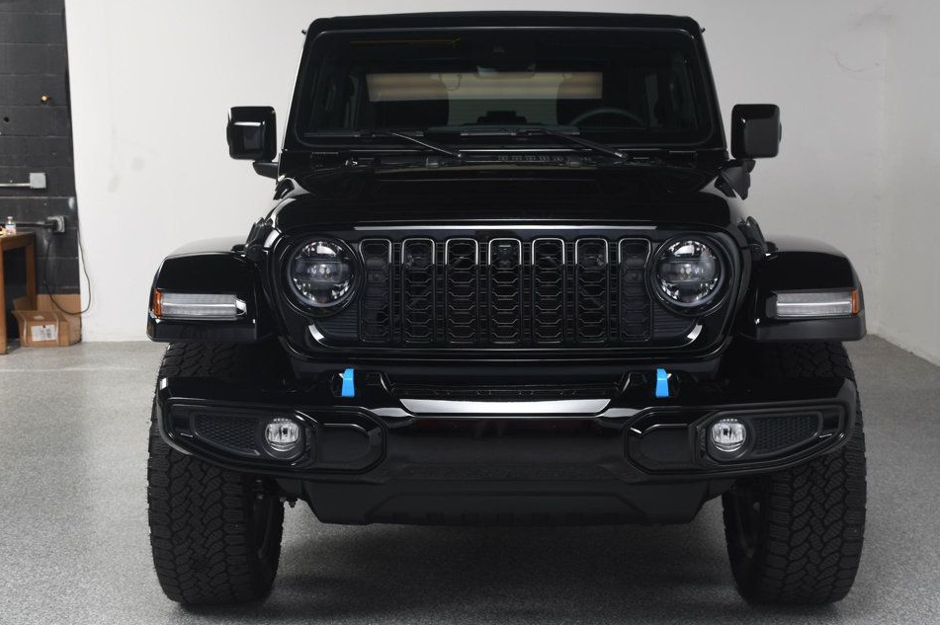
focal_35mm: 56
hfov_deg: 35.7
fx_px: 1461
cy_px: 315
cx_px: 484
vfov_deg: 24.2
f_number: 9
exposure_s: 1/160
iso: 100
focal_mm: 35
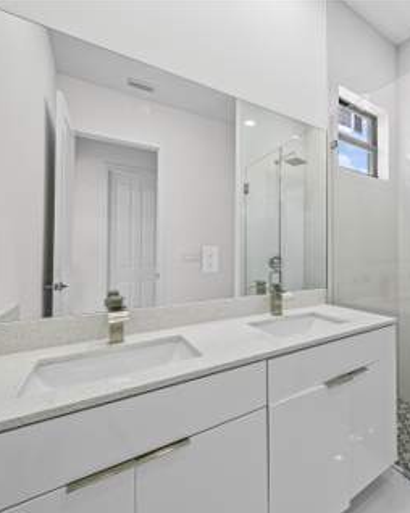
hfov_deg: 72.2
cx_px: 302
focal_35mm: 17
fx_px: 258
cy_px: 256
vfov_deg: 89.7
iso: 200
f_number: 9
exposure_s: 1/4
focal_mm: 12
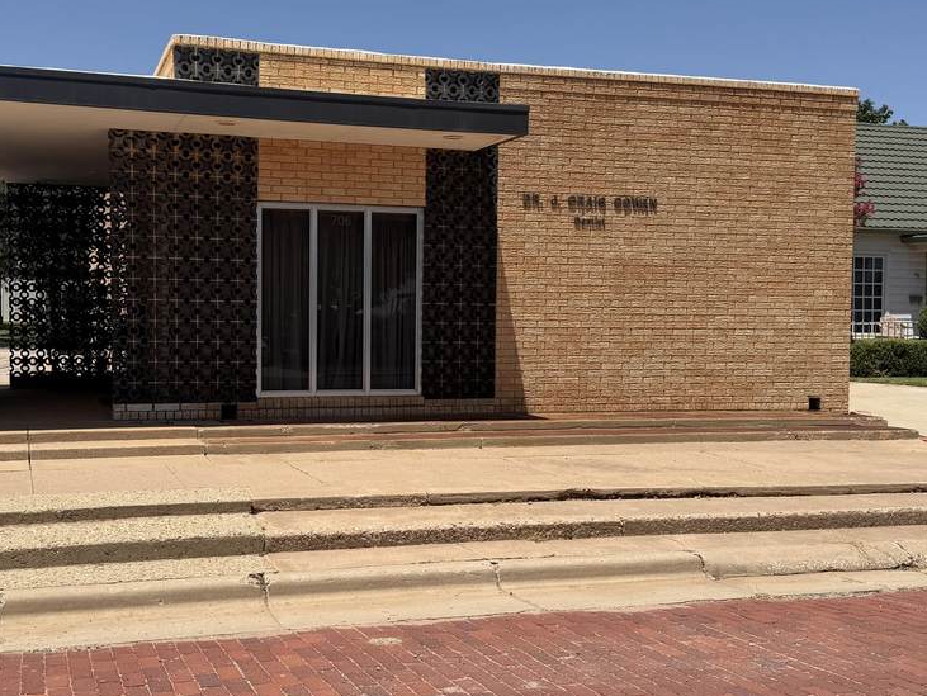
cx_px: 382
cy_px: 349
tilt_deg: -2.6
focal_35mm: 42
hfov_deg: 44.6
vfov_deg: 34.4
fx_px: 1125
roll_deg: +0.7
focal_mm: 6.76
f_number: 1.78
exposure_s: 1/6711
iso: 80
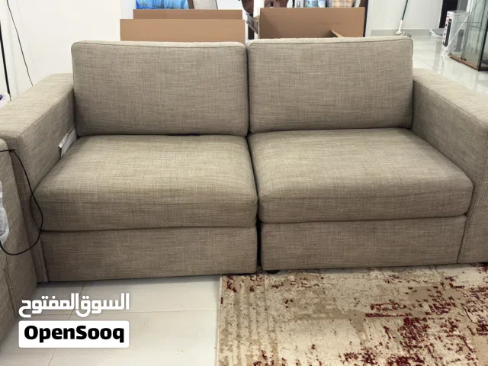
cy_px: 183
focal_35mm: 35
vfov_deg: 40.7
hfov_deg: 52.6
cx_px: 244
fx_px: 493
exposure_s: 1/50
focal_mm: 6.76
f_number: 1.78
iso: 250
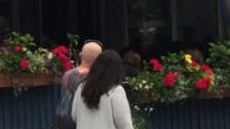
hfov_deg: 11.4
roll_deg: +1.7
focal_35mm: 175
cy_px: -66
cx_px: -190
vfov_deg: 6.8
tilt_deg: +3.5
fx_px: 1067
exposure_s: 1/1721
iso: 32
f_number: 2.2
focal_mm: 4.15
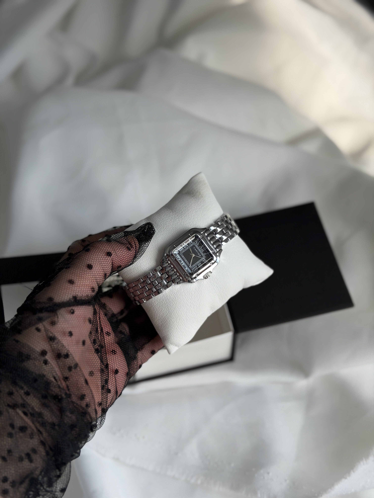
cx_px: 187
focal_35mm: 48
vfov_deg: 39.7
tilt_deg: -58.7
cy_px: 249
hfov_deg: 30.3
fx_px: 691
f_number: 1.78
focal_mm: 6.76
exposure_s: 1/1429
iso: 64
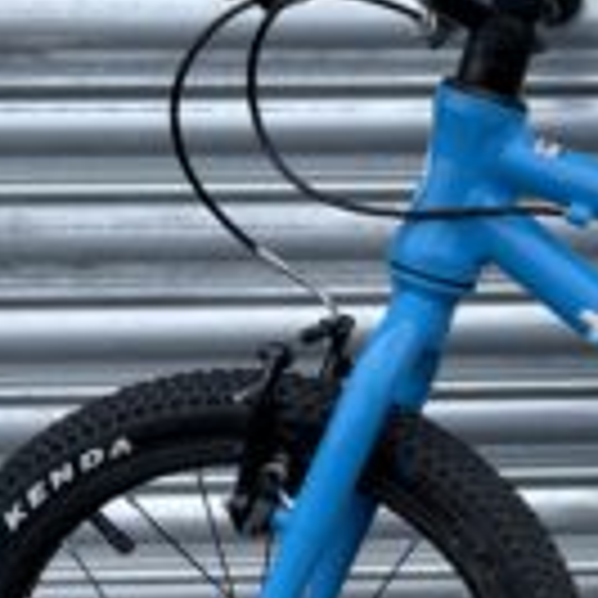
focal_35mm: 83
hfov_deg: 18.8
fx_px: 1622
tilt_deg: -17.5
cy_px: 387
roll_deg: +0.2
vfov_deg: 20.8
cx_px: 859
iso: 32
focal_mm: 4.2
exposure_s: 1/1062
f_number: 1.6
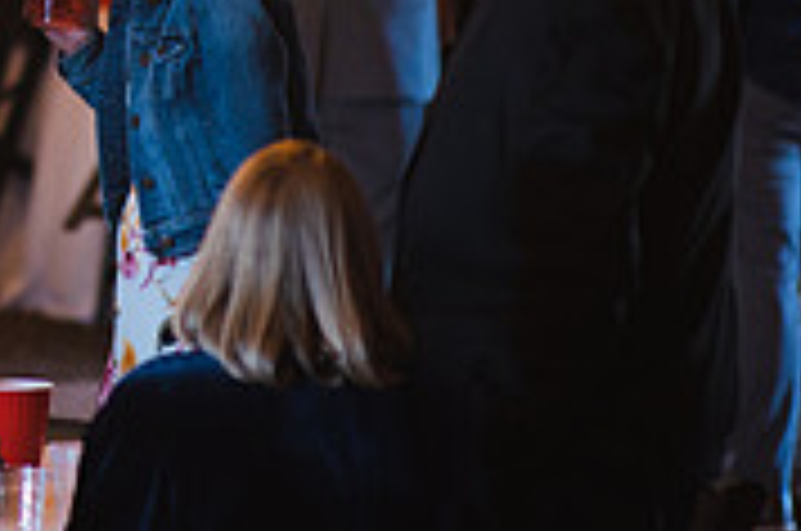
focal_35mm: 277
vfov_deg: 4.9
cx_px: -320
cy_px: -320
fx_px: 6152
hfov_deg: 7.3
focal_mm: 85
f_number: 2
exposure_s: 1/250
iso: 1600
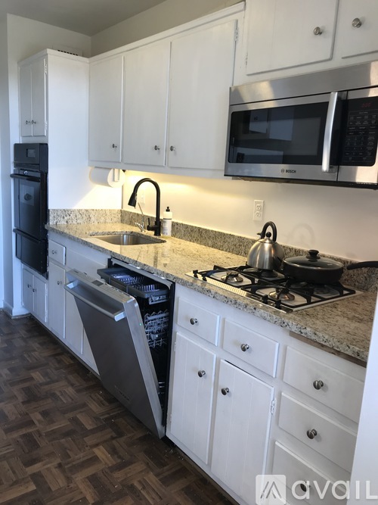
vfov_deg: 63.5
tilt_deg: -10.4
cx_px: 189
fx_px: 408
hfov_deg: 49.7
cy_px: 252
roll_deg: -3.5
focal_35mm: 28
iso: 25
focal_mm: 3.99
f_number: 1.8
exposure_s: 1/41
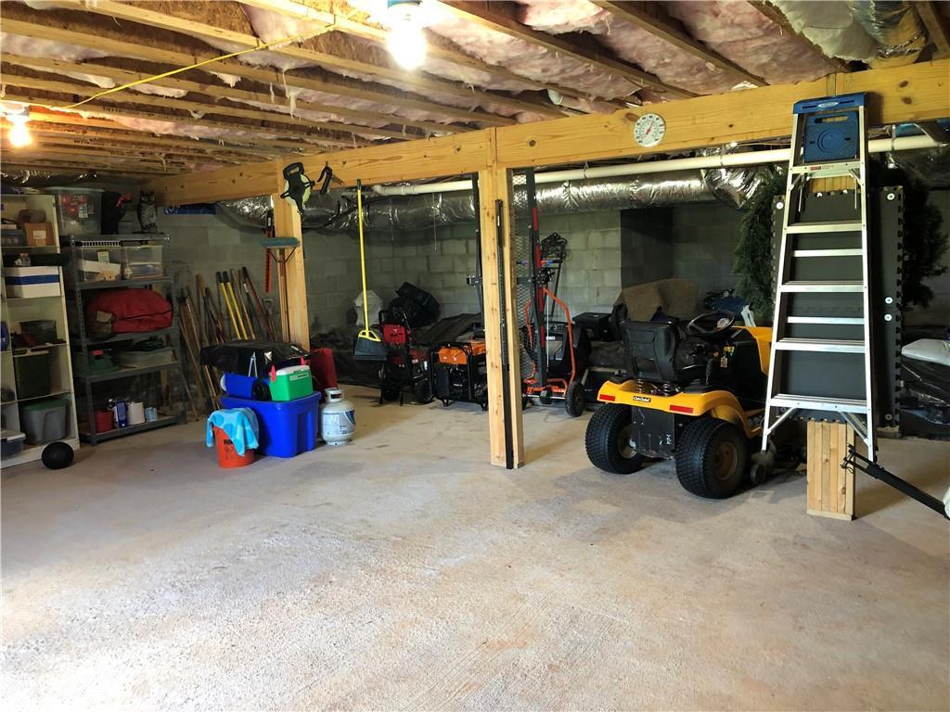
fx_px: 768
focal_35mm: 28
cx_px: 475
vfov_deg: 49.7
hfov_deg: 63.4
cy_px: 356
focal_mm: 3.99
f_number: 1.8
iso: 50
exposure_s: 1/15
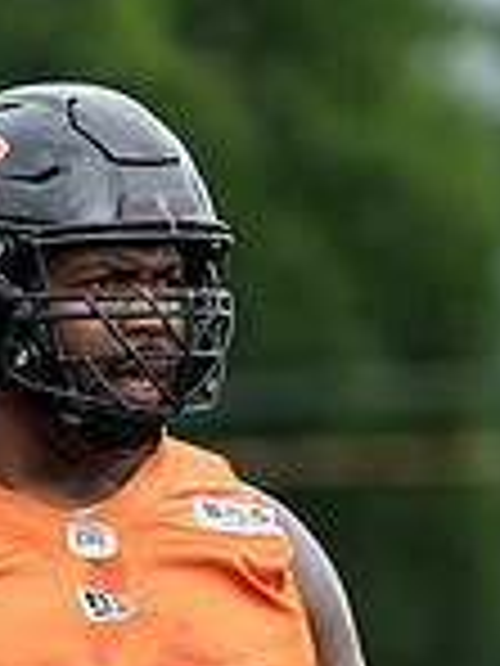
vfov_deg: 2.1
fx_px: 18046
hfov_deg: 1.6
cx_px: -36
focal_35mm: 937
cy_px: 831
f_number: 2.8
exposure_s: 1/250
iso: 125
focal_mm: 200
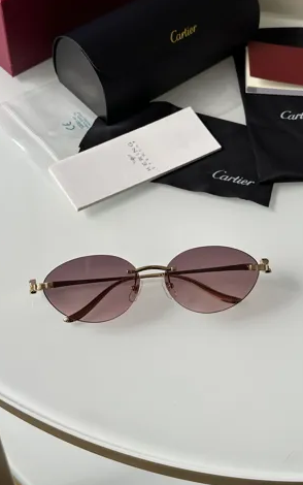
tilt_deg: -53.1
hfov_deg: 24.9
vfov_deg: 38.9
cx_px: 158
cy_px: 245
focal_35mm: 52
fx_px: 687
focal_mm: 6.86
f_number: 1.78
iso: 50
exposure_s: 1/184
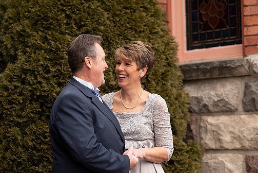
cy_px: 94
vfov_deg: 14.0
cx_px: 122
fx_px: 703
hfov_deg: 20.8
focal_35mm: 98
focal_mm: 85
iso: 100
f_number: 2.5
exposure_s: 1/125
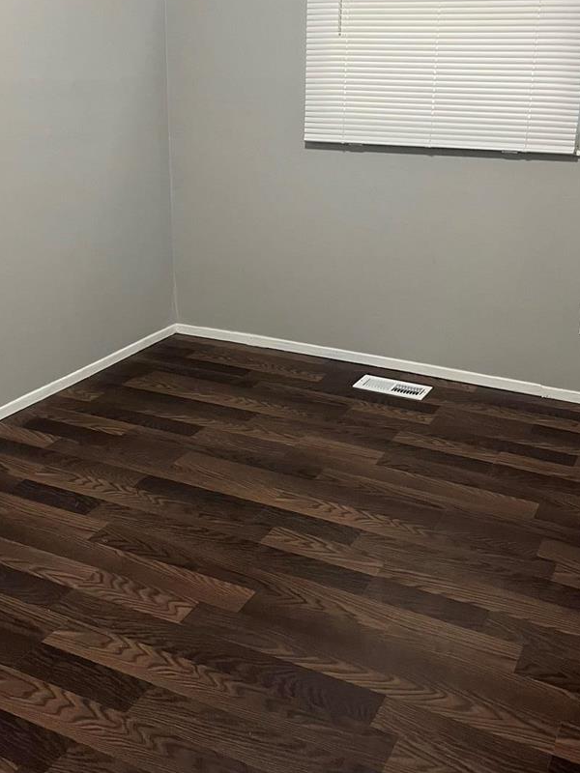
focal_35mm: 39
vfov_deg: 47.6
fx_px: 871
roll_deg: -0.2
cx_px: 278
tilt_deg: -14.1
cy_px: 318
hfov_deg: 36.8
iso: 250
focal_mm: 5.1
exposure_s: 1/60
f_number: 1.6
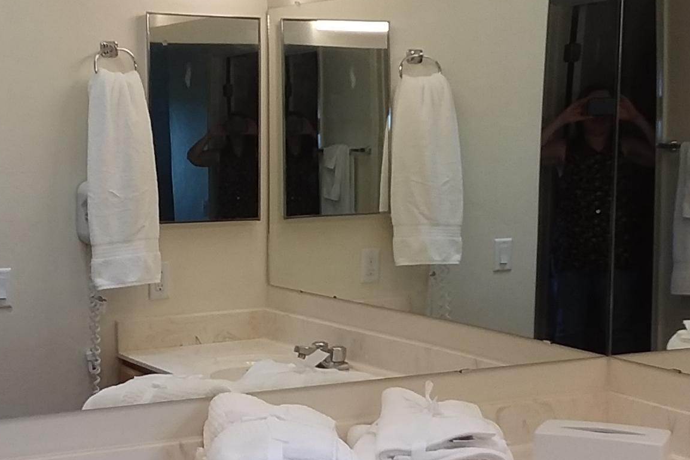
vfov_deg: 18.7
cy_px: 235
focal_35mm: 73
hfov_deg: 27.6
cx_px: 237
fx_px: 1399
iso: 50
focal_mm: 2.91
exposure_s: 1/60
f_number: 1.9
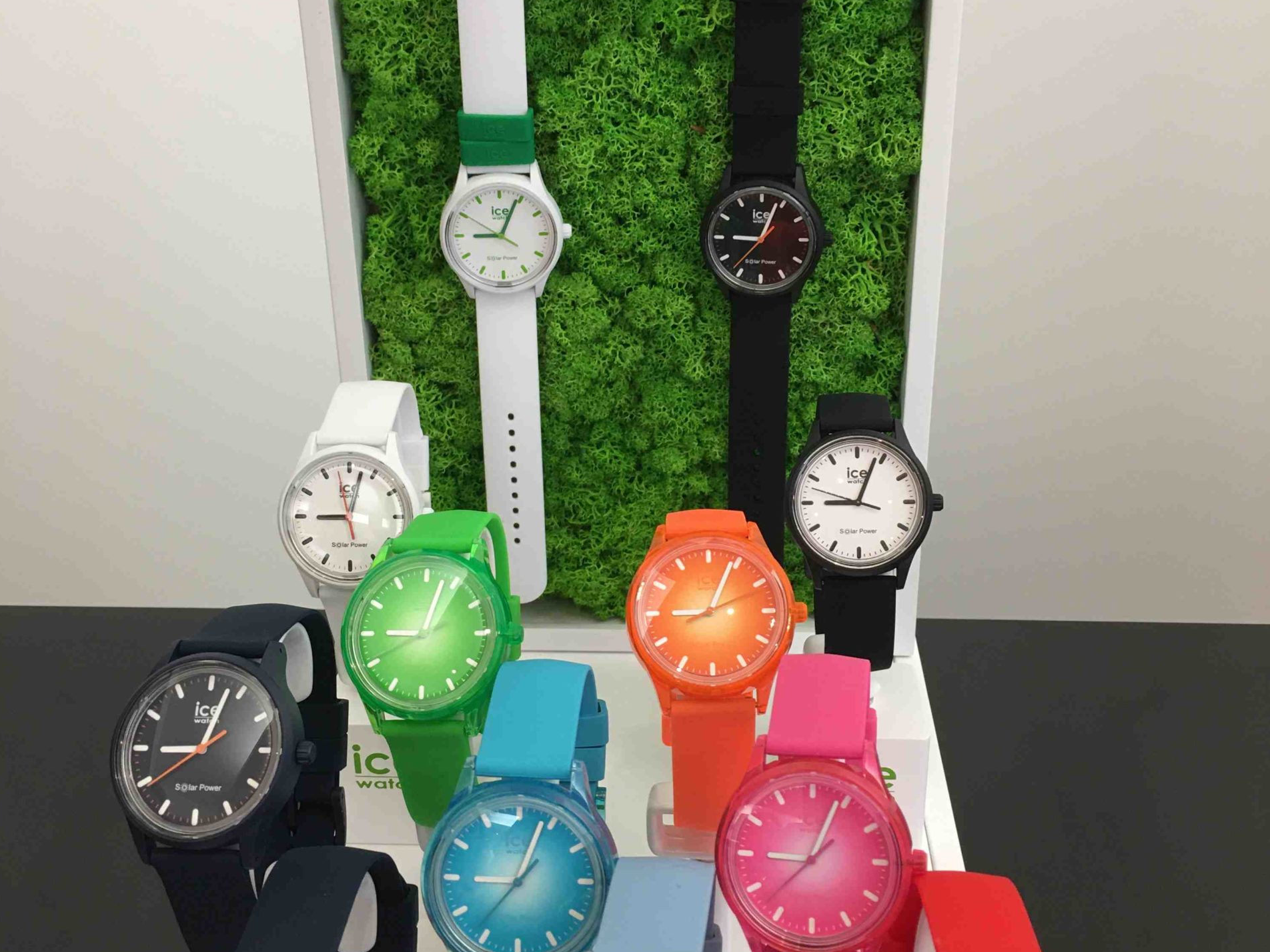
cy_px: 463
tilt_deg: -24.9
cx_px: 632
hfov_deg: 47.9
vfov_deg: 36.8
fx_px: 1431
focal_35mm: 39
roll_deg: -0.1
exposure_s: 1/17
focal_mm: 4.15
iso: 50
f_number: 2.2
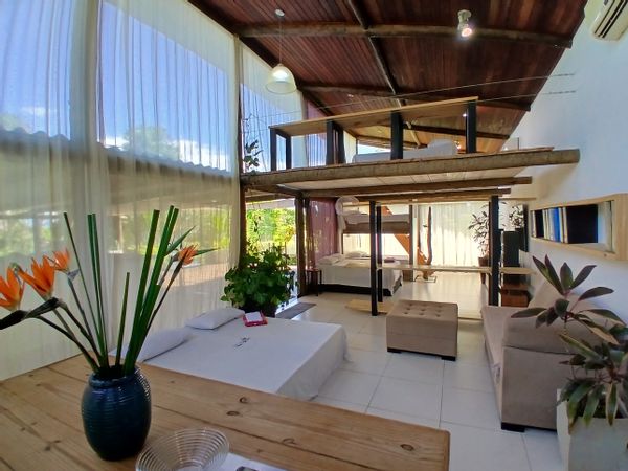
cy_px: 236
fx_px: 308
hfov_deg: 91.0
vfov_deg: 74.7
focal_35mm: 17
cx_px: 314
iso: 50
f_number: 2.2
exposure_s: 1/120
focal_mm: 1.4
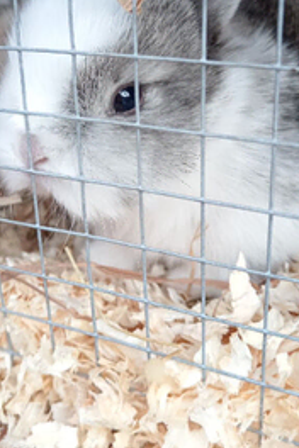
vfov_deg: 39.1
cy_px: 150
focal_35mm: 50
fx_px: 623
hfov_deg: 27.0
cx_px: 133
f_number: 1.9
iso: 201
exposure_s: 1/100
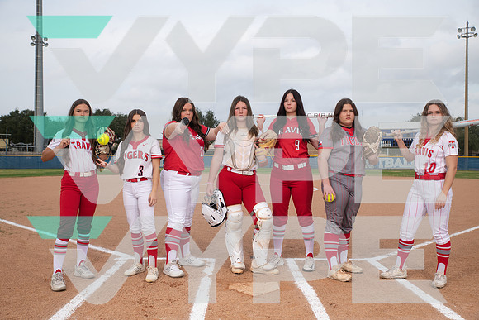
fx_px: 466
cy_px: 160
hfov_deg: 54.4
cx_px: 240
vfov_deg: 37.9
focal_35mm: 35
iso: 200
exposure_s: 1/400
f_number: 6.3
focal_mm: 35
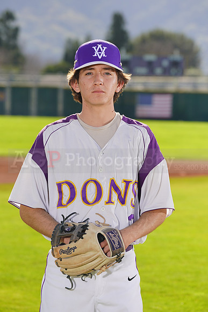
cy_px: 156
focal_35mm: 194
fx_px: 1680
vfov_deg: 10.6
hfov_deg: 7.1
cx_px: 104
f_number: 8
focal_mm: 194
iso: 100
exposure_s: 1/250
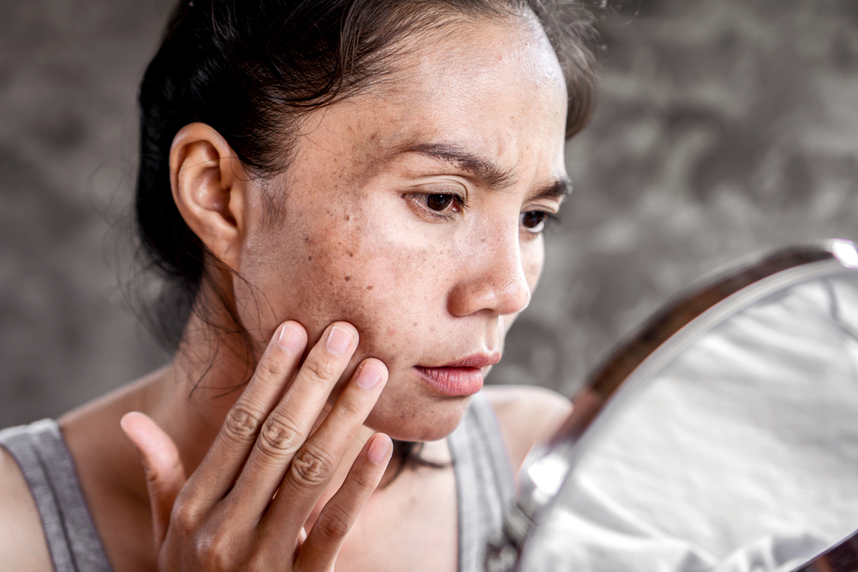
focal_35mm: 52
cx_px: 429
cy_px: 286
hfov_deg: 37.9
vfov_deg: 25.8
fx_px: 1251
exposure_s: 1/250
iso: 100
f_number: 2.2
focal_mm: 35
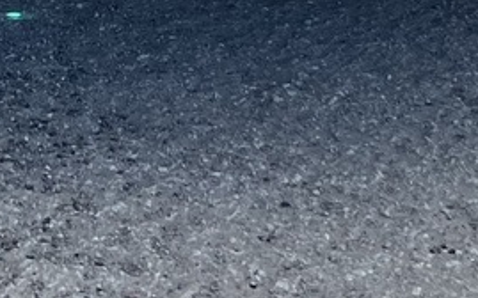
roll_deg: -1.3
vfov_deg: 7.3
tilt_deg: -10.8
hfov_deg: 12.7
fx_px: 2136
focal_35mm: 164
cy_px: -490
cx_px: 64
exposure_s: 1/1389
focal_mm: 5.1
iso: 50
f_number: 1.6
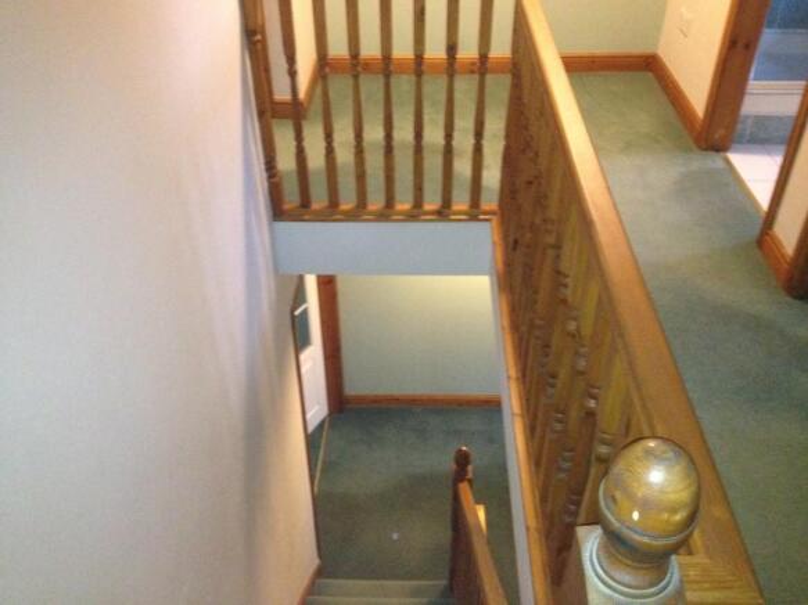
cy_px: 302
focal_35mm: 35
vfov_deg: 40.7
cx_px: 404
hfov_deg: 52.6
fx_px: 817
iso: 500
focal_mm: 4.28
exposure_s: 1/17
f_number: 2.4
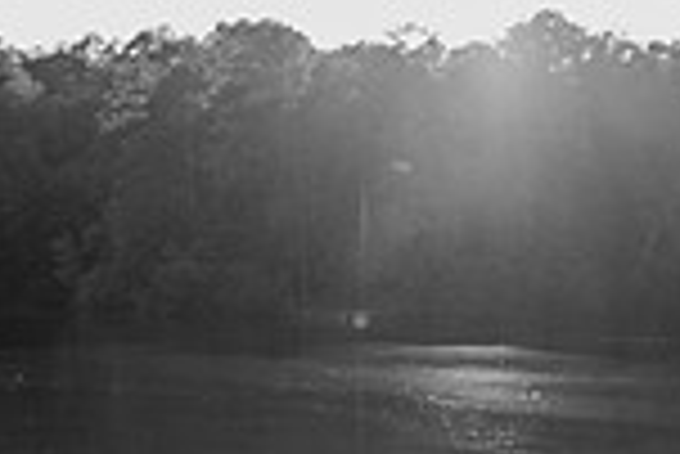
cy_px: 474
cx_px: 320
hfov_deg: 22.1
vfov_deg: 14.6
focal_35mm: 92
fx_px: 1739
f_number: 2.5
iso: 125
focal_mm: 24
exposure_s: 1/1000
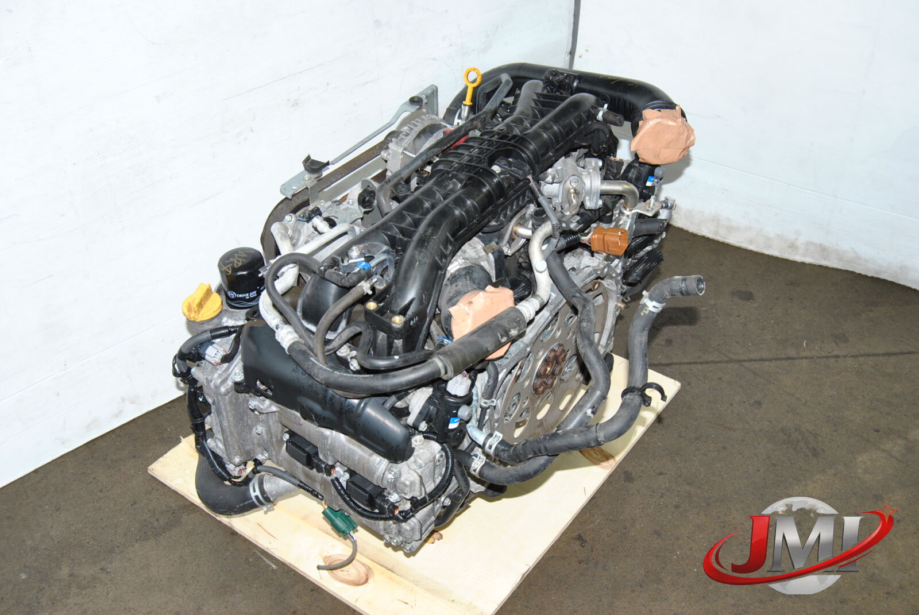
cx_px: 460
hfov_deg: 49.5
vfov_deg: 34.3
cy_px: 308
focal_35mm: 39
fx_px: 997
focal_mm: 26
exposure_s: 1/200
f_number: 7.1
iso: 400
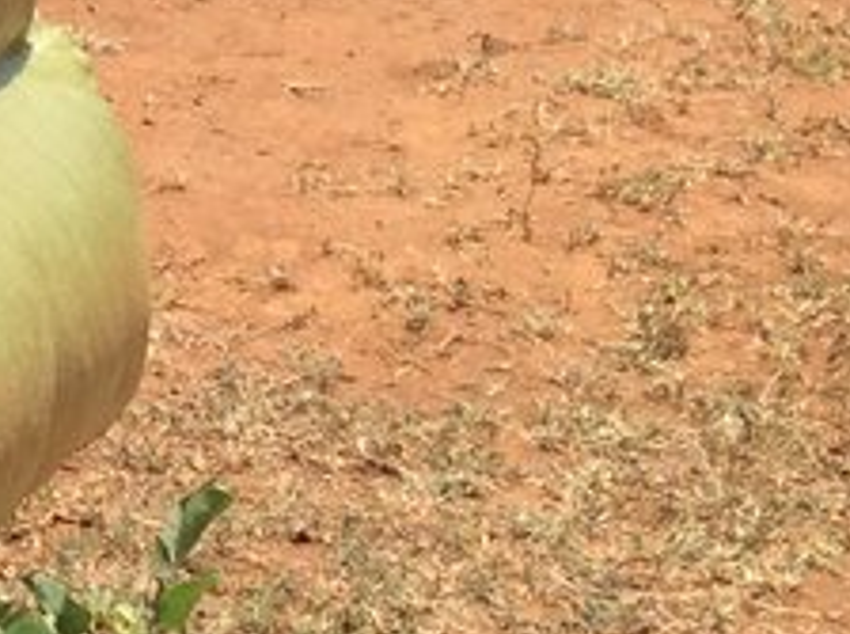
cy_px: 275
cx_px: -994
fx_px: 3700
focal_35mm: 151
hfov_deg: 11.5
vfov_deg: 9.8
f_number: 2.4
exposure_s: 1/1079
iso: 32
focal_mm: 3.3
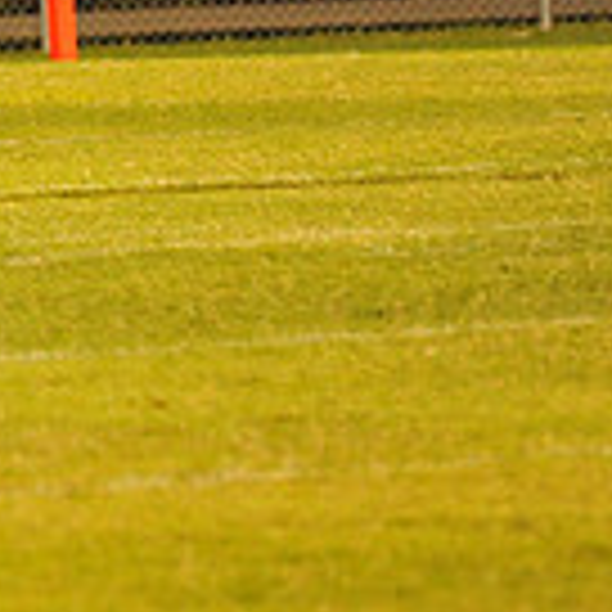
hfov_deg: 2.4
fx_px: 14442
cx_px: -567
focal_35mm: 722
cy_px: -140
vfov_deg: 2.4
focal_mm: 200
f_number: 5
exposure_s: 1/160
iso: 5000
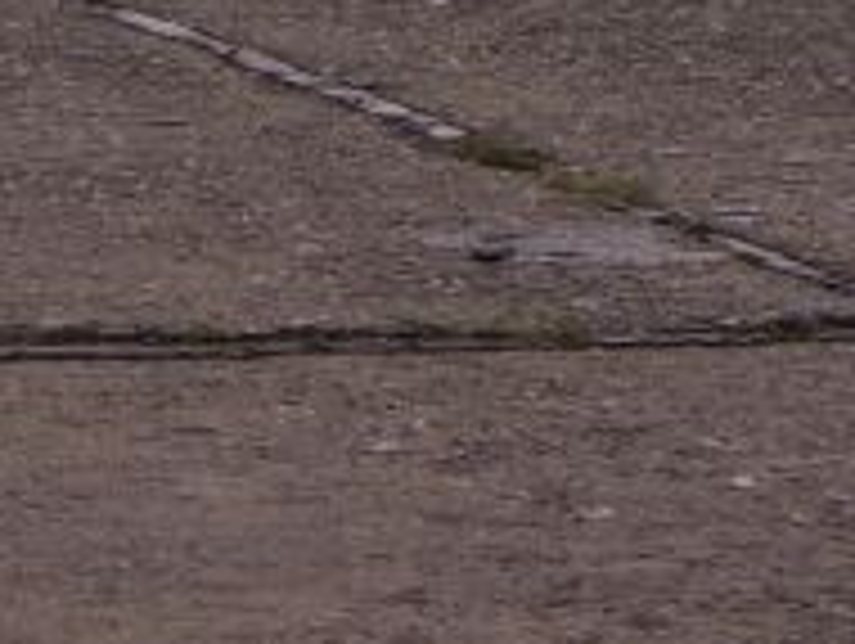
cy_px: -676
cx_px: -585
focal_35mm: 479
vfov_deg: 3.1
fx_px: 11846
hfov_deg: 4.1
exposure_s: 1/320
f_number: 5.2
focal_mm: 18.6
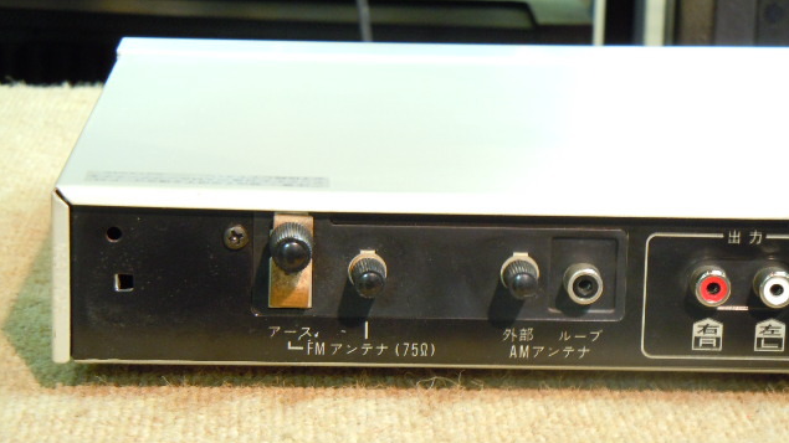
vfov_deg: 10.8
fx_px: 2343
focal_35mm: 112
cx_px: 396
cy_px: 247
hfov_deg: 19.1
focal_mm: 18.3
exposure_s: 1/5
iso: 400
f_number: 4.5
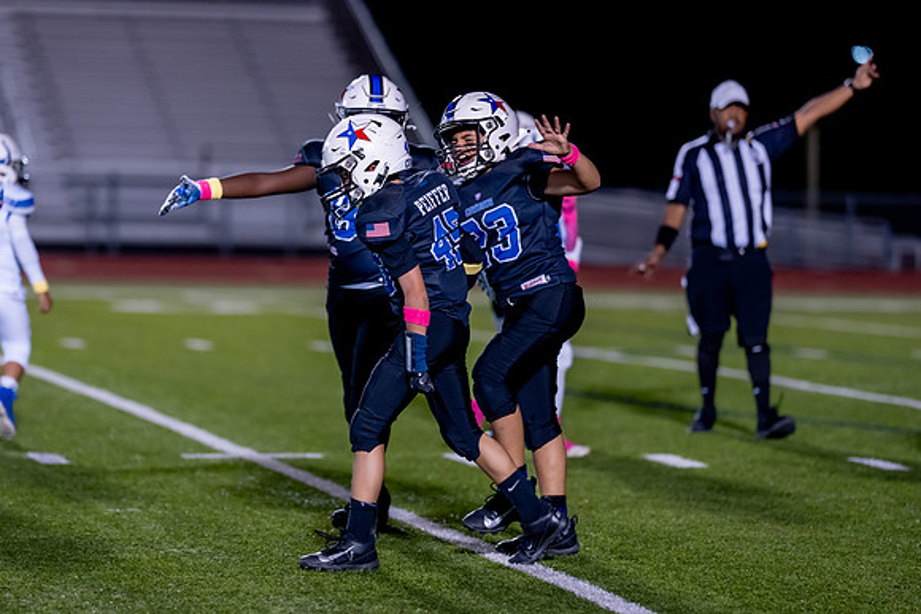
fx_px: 4529
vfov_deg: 7.8
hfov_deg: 11.6
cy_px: 296
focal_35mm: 177
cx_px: 417
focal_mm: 135
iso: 1600
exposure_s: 1/1000
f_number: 1.8
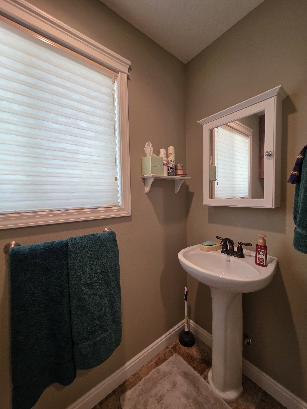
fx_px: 154
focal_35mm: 13
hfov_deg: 89.9
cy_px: 204
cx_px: 154
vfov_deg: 106.2
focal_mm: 2.2
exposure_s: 1/60
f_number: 1.9
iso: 160
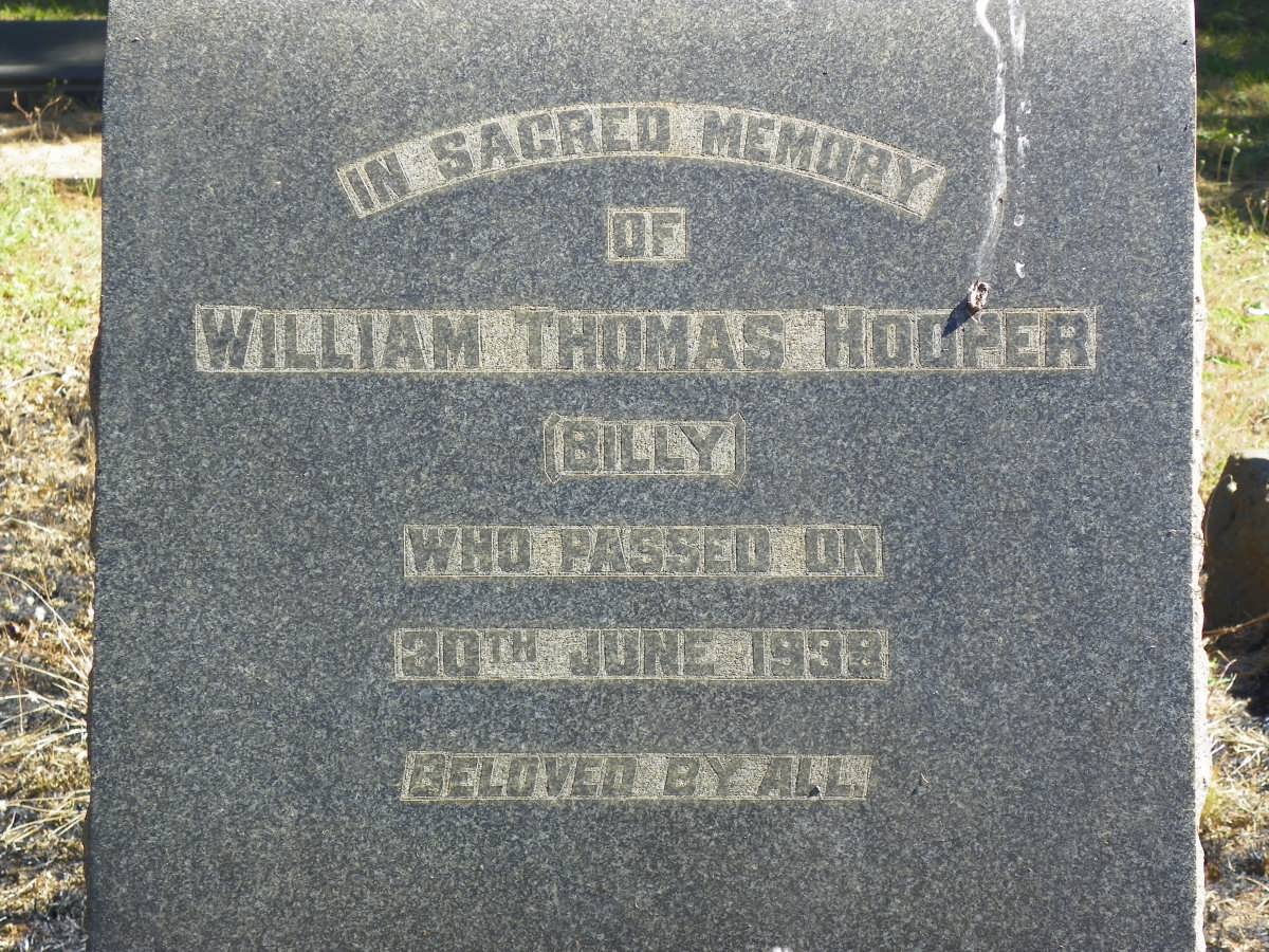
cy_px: 476
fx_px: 3043
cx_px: 634
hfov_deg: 23.6
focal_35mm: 83
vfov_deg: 17.8
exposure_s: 1/100
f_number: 4
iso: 64
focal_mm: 14.7
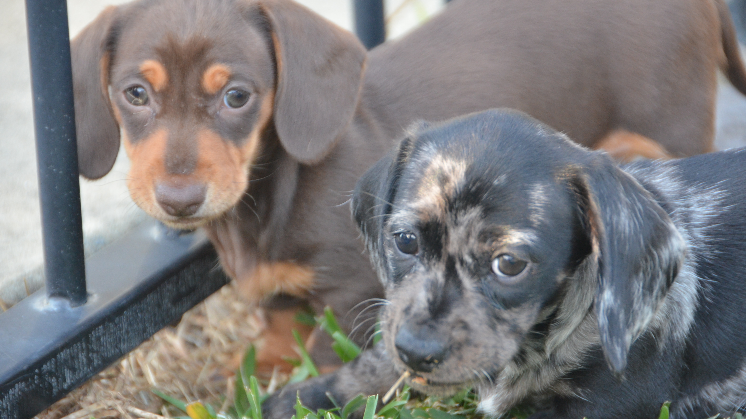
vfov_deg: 3.9
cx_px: 373
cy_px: 197
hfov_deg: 6.9
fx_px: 6211
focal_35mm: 314
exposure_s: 1/125
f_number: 5.6
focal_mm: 200
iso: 1600
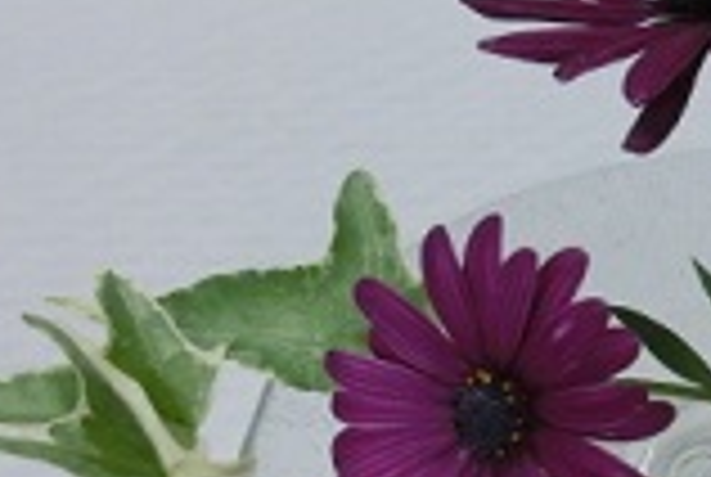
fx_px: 2038
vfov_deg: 13.3
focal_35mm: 103
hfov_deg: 19.1
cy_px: 360
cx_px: 742
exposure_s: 1/125
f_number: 3.2
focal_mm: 6.1
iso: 400
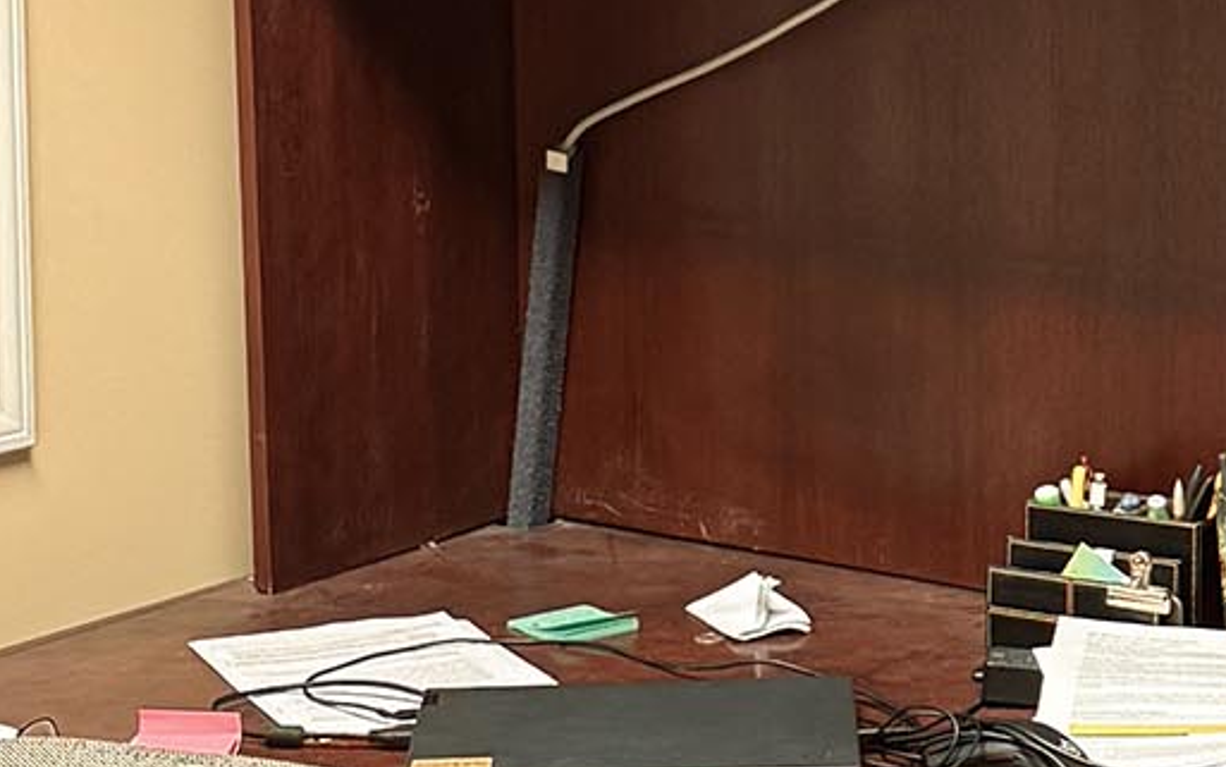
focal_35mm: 127
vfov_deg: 10.3
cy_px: 220
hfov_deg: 16.4
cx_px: 911
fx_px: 4245
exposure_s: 1/60
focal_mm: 6.76
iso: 320
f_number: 1.78
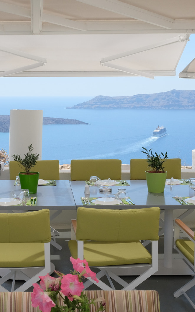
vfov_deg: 37.5
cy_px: 155
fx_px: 459
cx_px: 21
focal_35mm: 54
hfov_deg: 23.4
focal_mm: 23
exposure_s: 1/52
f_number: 14
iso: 800
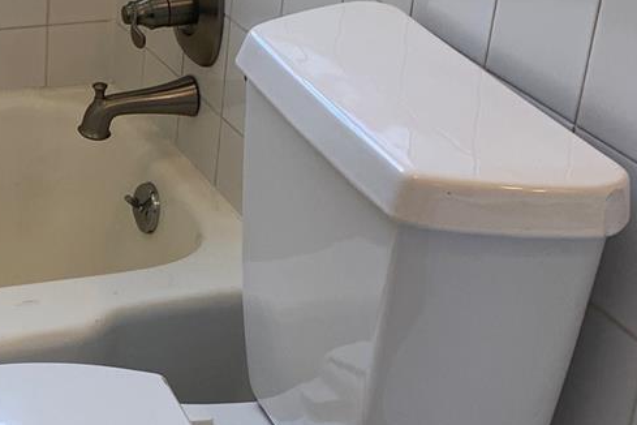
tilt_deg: -25.4
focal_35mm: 85
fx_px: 1504
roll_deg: +0.7
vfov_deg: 16.0
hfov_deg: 22.6
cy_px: 117
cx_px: -61
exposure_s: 1/120
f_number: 1.8
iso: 64
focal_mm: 4.25
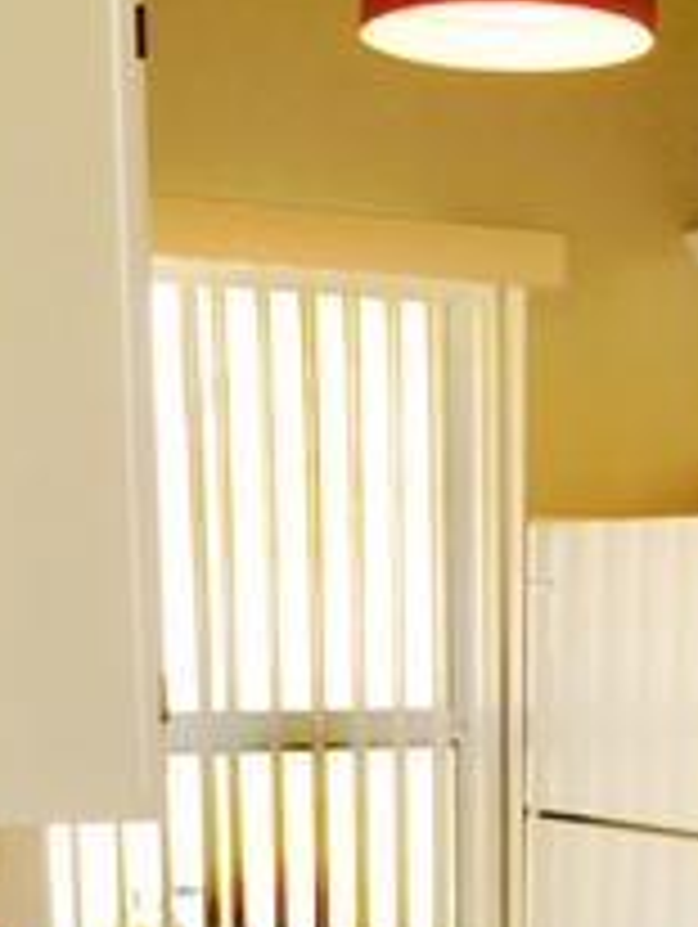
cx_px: 518
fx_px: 2415
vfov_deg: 19.6
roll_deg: -0.8
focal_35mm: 90
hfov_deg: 16.4
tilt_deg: -14.4
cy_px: 1278
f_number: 2.2
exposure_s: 1/60
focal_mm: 4.15
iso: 25
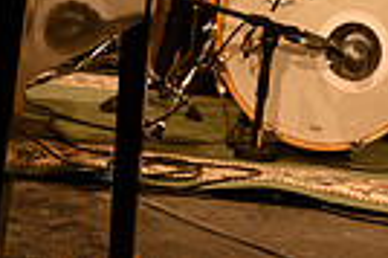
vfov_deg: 11.5
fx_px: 1120
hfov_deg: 19.6
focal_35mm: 104
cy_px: -299
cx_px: 263
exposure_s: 1/15
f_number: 9
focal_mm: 24
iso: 1100
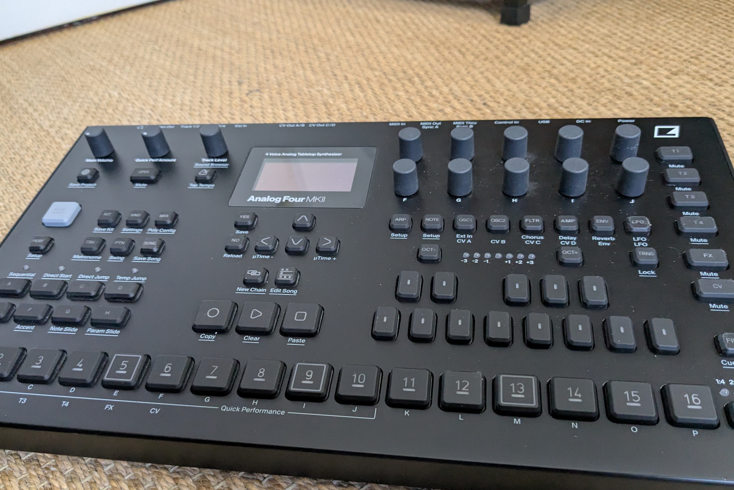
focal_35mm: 30
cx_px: 371
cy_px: 274
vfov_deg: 43.5
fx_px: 612
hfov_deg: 61.9
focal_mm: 4.38
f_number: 1.73
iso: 865
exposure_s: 1/99.9
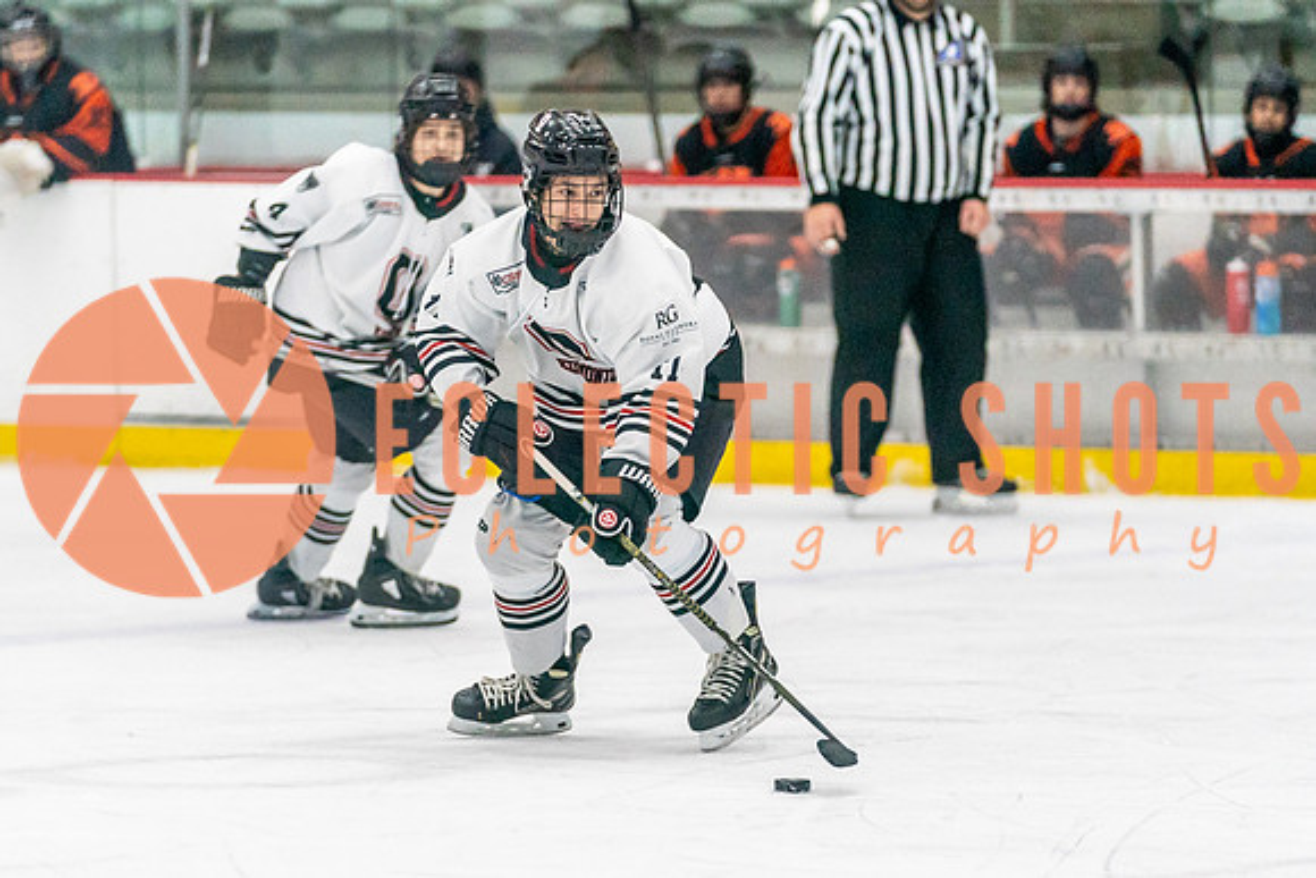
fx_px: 10091
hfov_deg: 7.5
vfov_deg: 5.0
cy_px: 629
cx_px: 625
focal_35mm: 276
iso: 3200
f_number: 2.8
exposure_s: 1/1250
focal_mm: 165
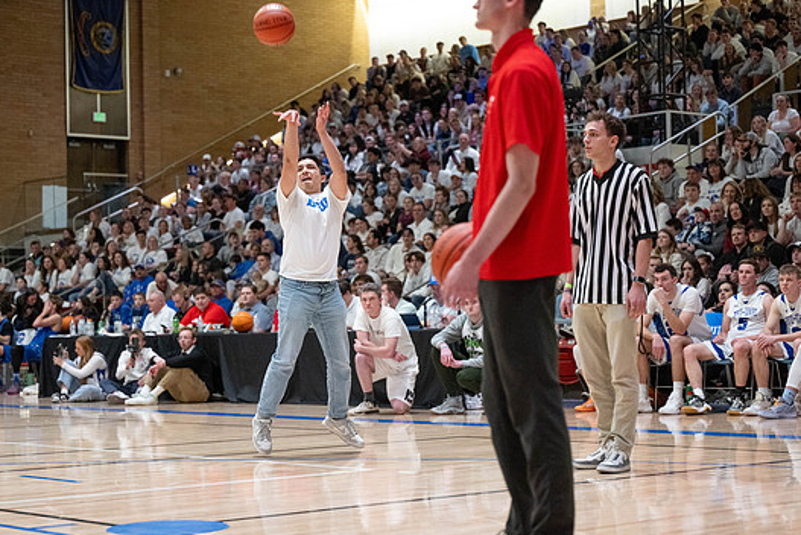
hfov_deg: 26.3
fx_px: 1714
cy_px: 288
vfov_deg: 17.7
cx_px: 369
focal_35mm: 77
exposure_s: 1/500
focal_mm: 70
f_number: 2.8
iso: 5000
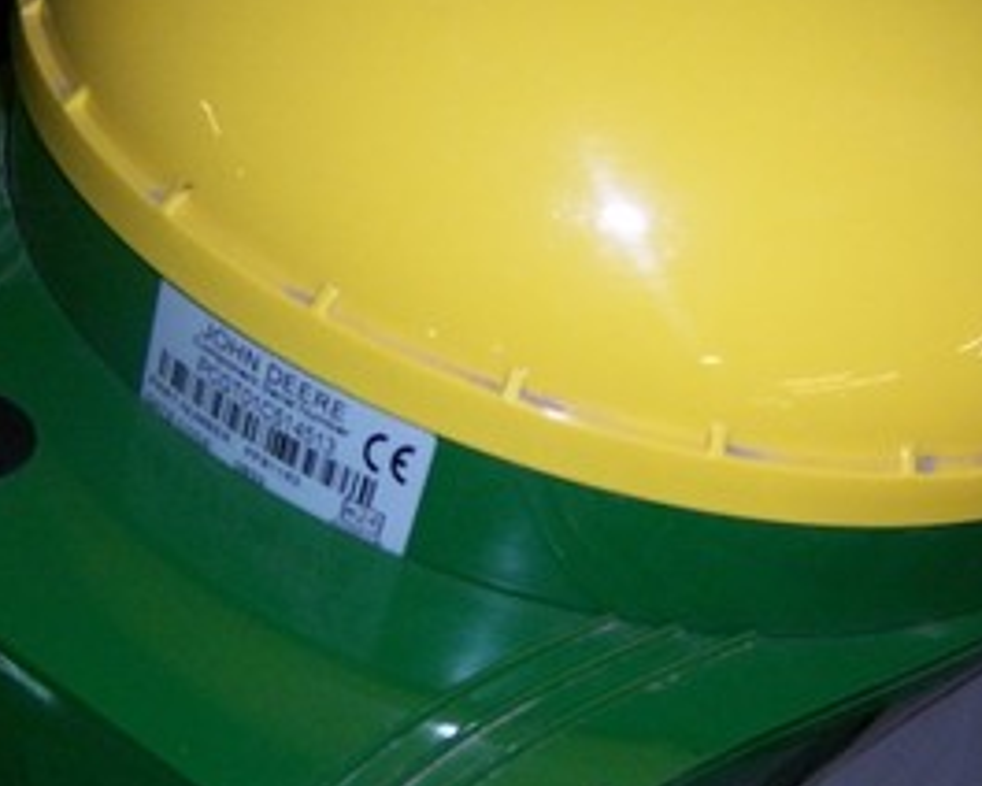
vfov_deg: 23.1
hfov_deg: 28.7
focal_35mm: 66
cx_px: 460
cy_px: 382
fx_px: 1918
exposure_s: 1/60
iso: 140
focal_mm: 5.5
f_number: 2.8
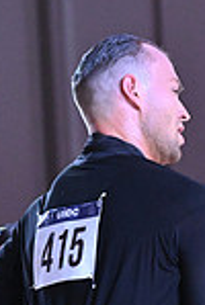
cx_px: 5
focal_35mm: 524
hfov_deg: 2.6
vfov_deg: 3.9
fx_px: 4455
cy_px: 487
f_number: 6.3
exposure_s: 1/400
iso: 4000
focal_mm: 135
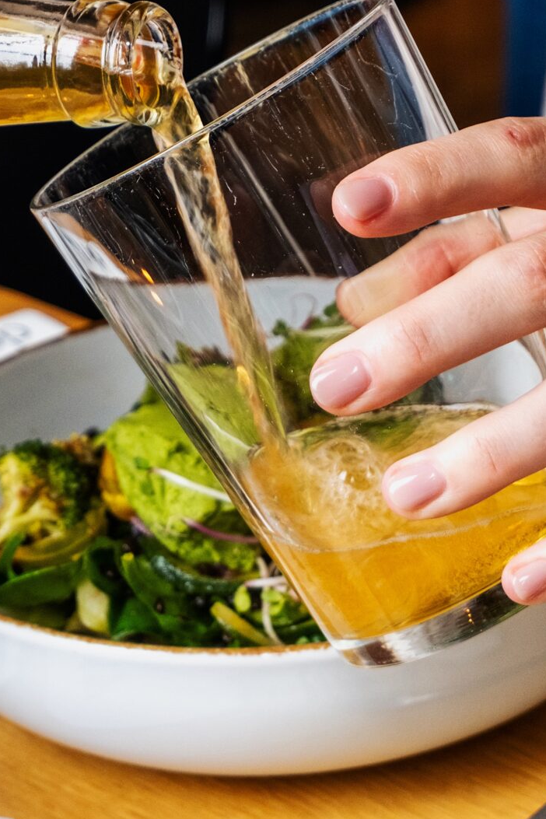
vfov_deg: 14.5
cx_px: 211
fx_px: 3207
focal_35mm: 141
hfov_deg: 9.7
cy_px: 139
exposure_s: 1/60
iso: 500
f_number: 5.2
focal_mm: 38.5
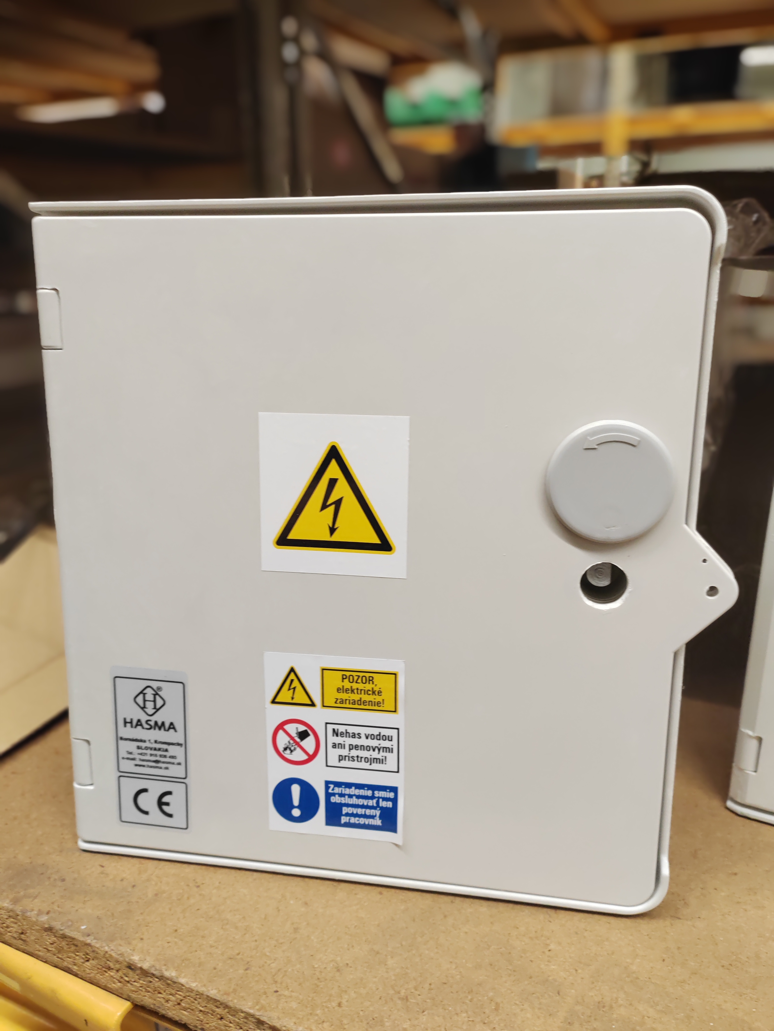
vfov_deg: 65.3
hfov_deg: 51.4
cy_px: 516
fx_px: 805
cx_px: 387
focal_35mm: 27
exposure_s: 1/33
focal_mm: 5.52
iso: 1000
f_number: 4
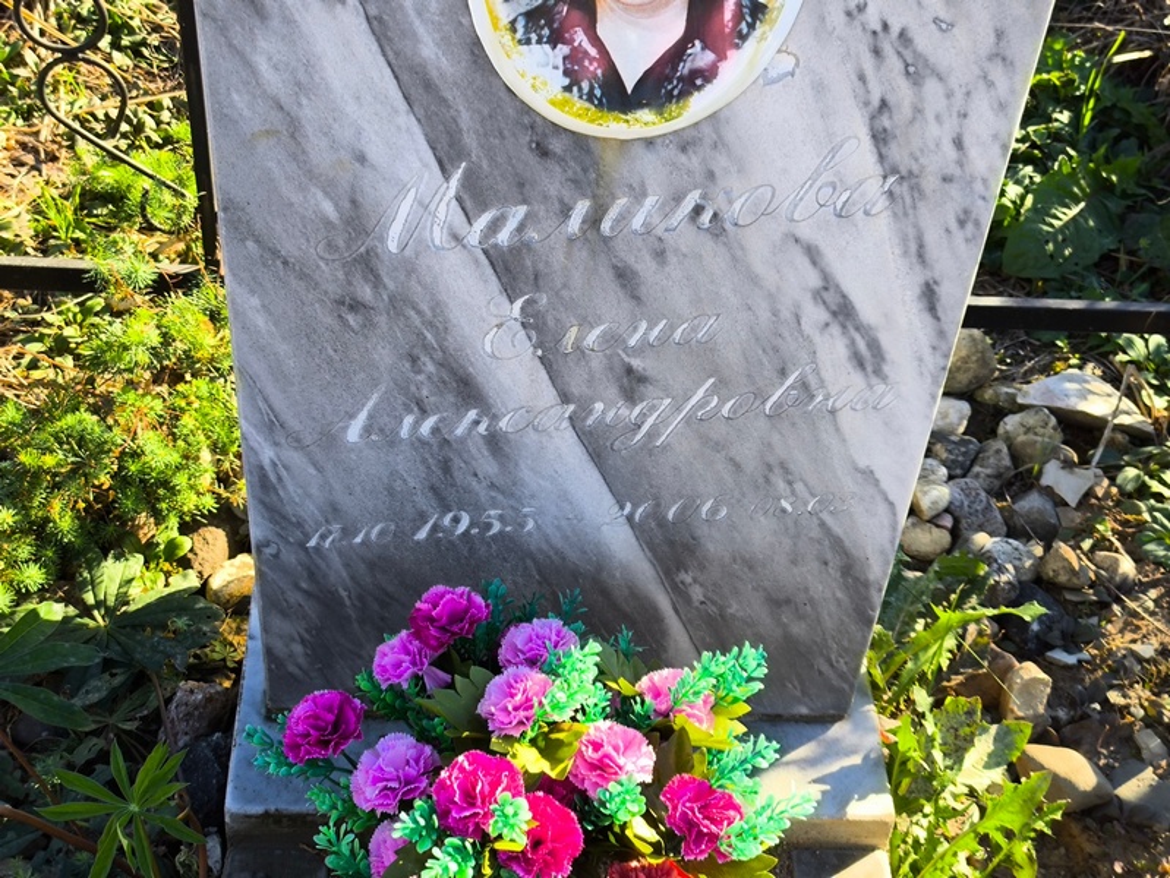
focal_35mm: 50
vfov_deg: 29.1
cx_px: 585
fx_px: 1691
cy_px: 439
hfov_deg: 38.2
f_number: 1.7
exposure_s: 1/318
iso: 50
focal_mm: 4.71
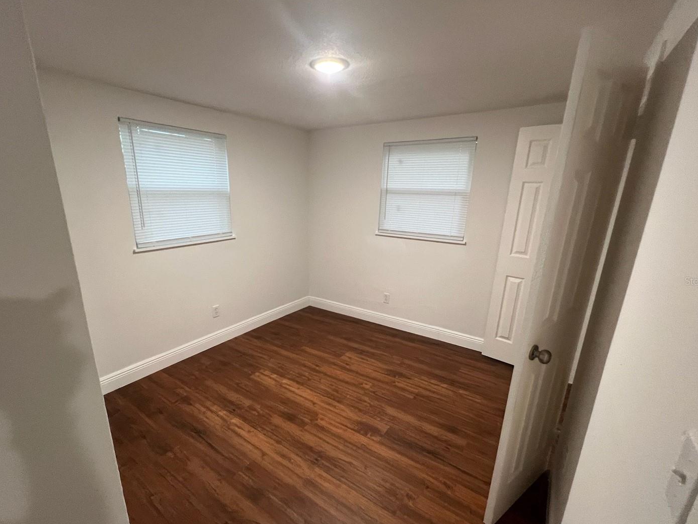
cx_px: 330
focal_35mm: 15
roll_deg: -0.7
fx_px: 302
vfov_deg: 81.6
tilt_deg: -17.6
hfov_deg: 98.1
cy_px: 281
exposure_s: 1/60
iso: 320
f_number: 1.8
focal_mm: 1.57
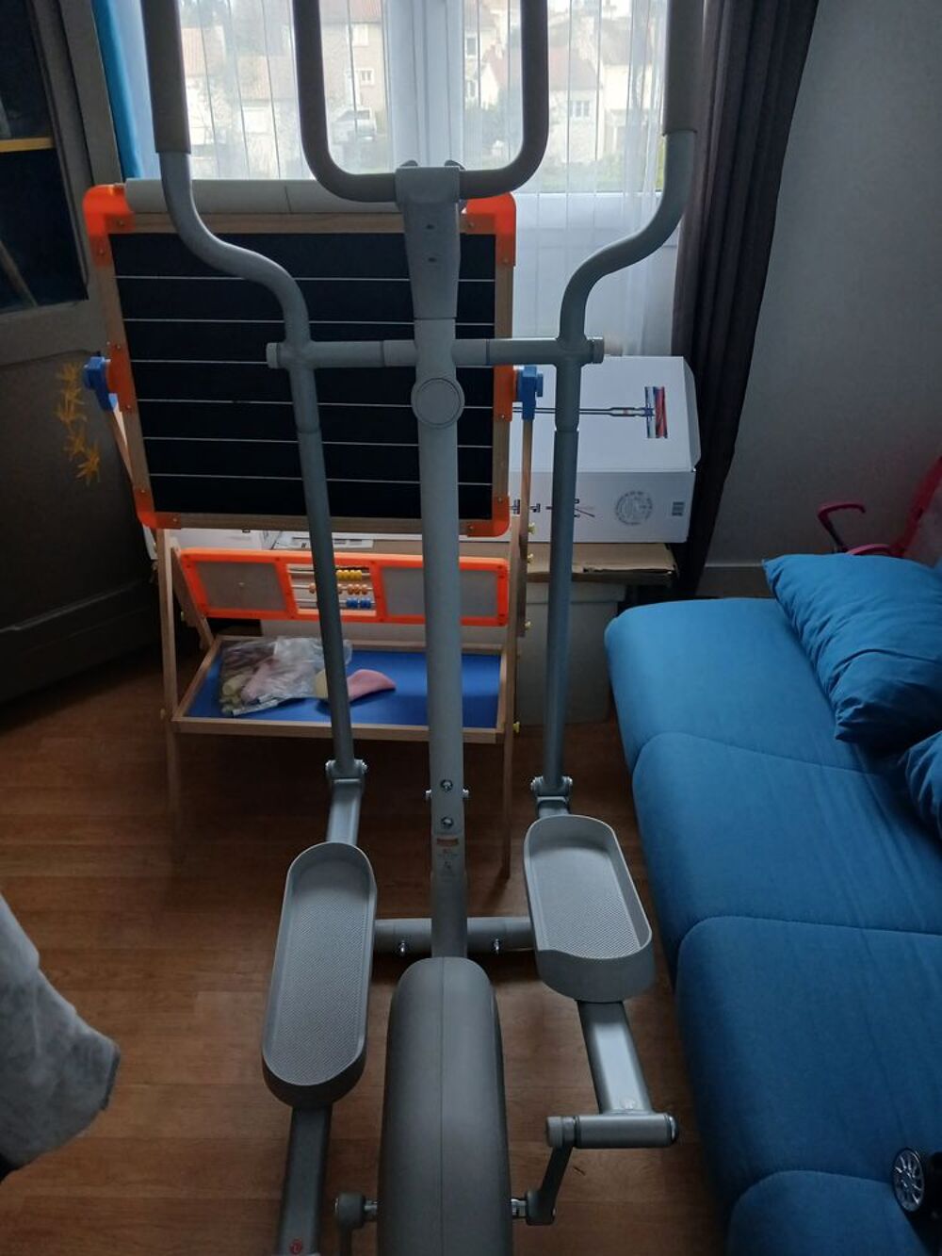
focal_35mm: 27
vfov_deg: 65.3
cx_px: 471
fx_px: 980
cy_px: 628
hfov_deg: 51.4
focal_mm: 3.98
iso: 320
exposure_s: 1/33.3
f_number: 1.8
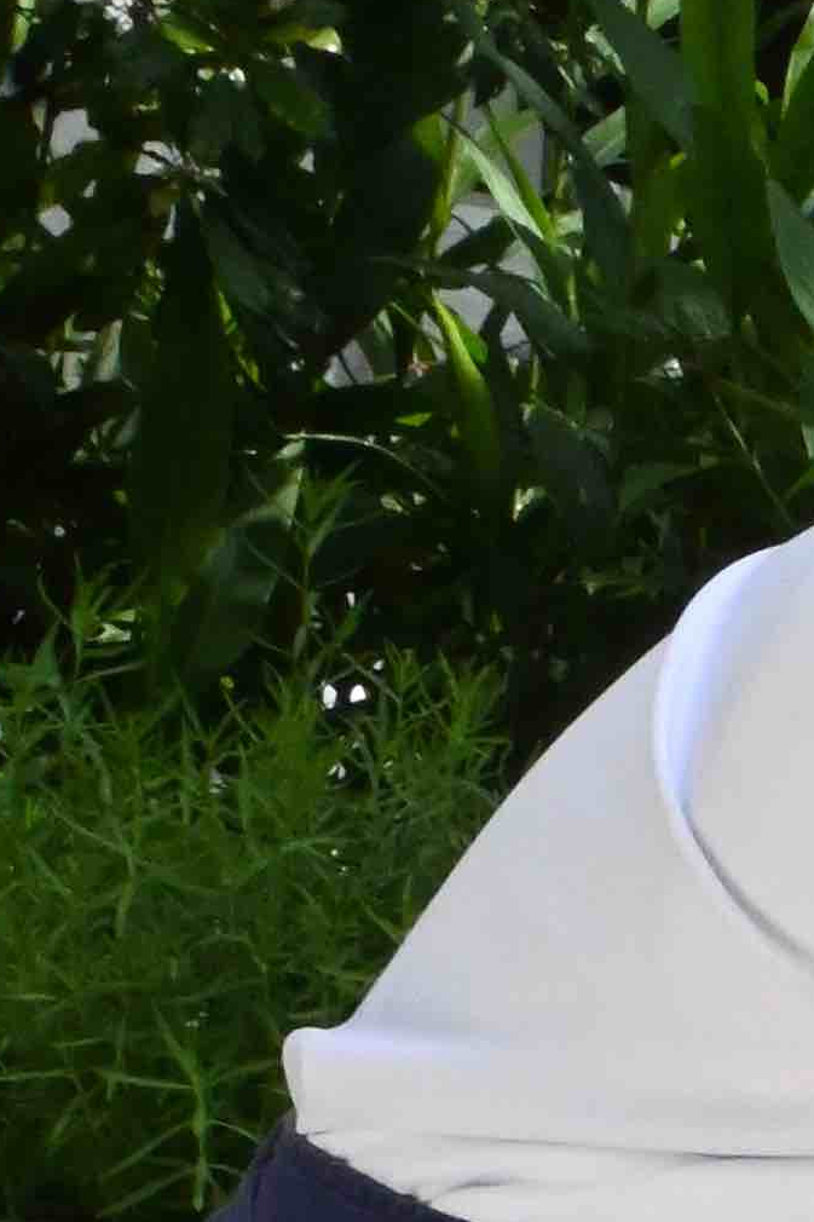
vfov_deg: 10.8
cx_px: 2232
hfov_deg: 6.9
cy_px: 1902
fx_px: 6174
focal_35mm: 182
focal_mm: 22
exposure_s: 1/1250
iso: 3200
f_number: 18
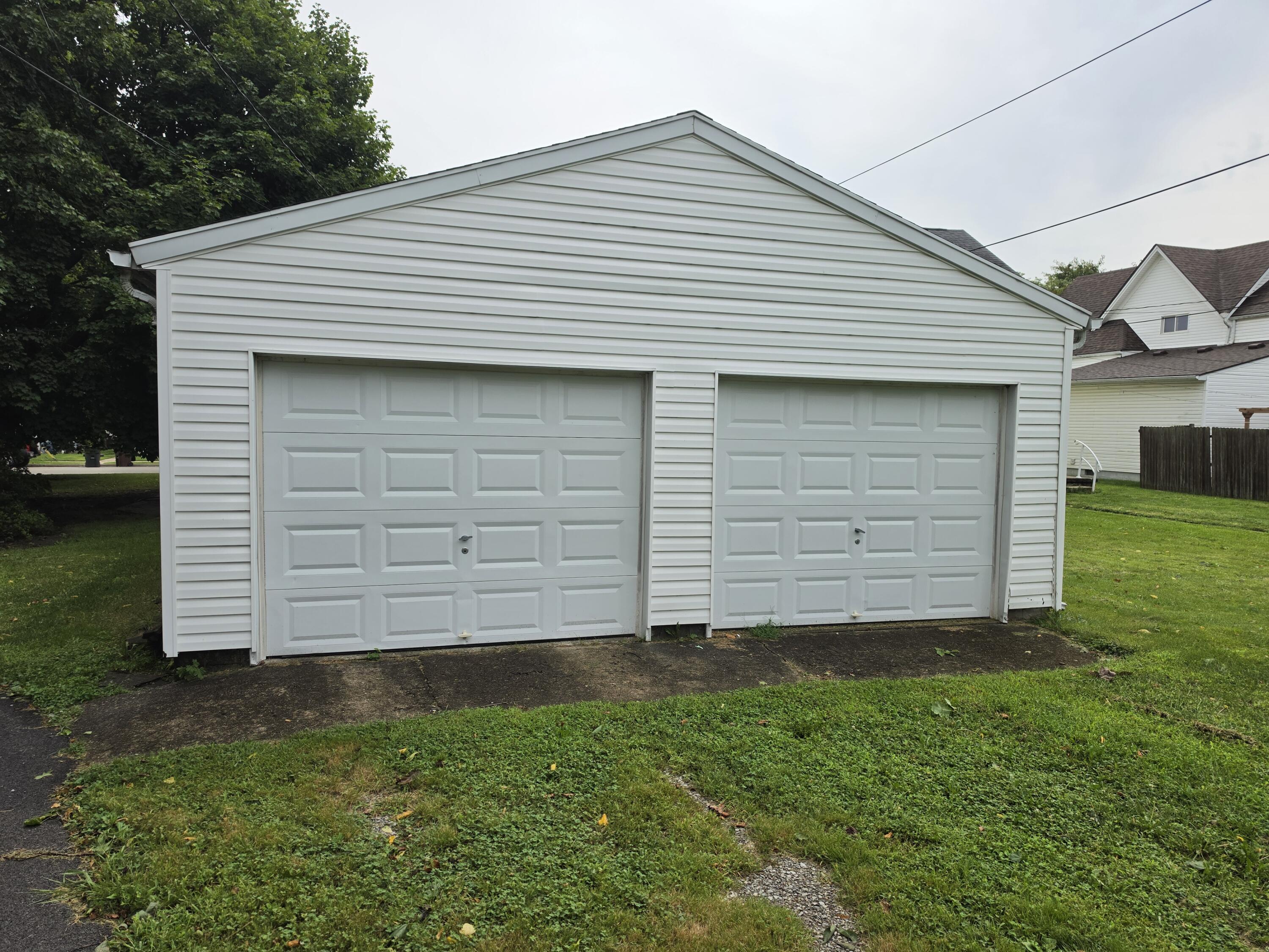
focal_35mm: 23
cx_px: 634
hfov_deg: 73.9
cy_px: 476
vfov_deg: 58.9
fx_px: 843
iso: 64
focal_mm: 6.5
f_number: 1.4
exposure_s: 1/5775
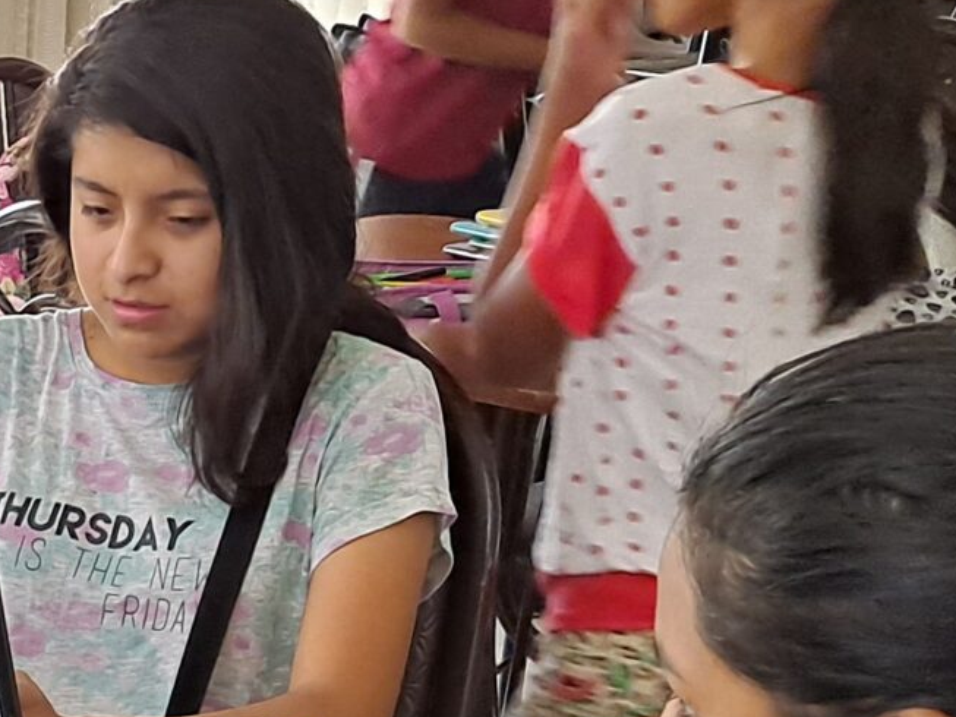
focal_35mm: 98
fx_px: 2707
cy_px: 969
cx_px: -486
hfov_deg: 17.9
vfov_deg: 14.4
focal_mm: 4.6
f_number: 2
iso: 320
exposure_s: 1/40
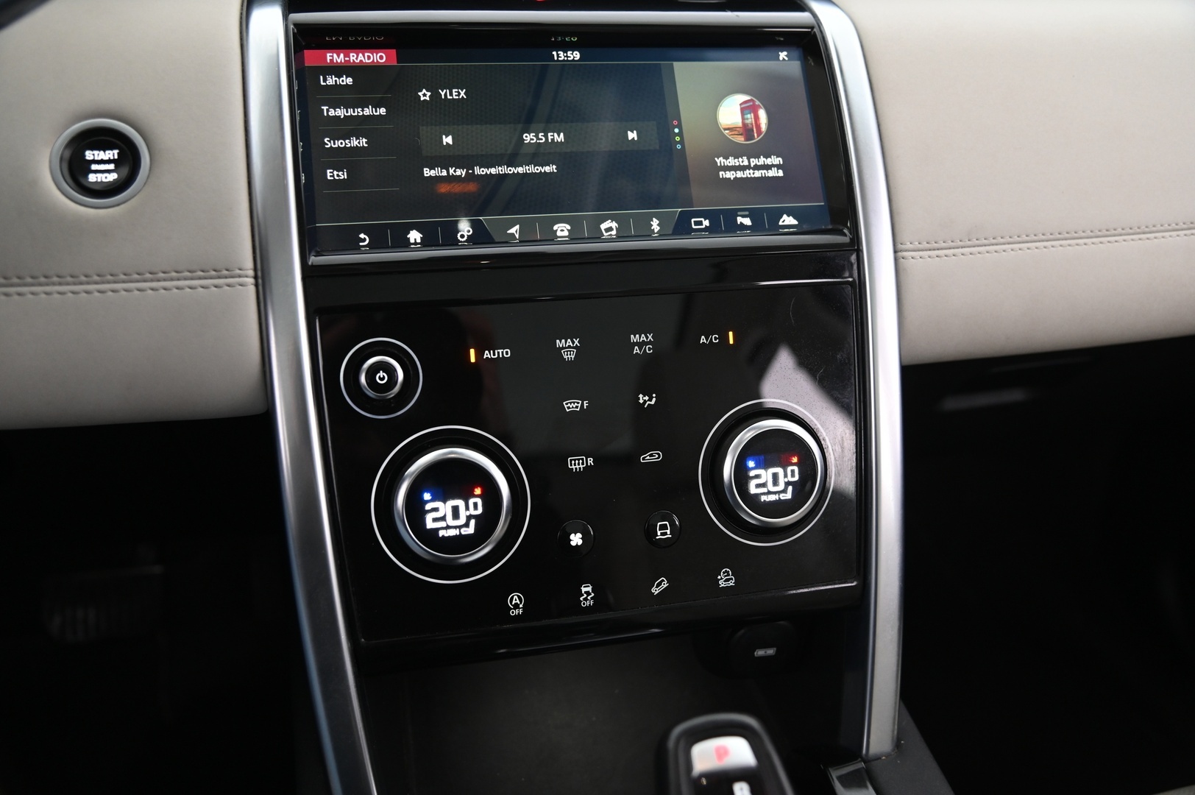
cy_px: 398
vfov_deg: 42.3
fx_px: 1028
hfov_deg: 60.3
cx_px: 598
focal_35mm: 31
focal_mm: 31
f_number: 4
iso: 2000
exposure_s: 1/15
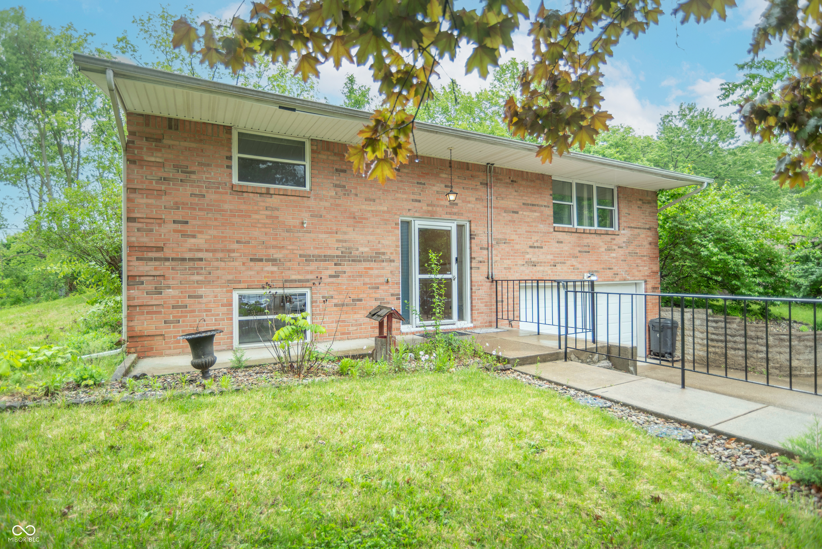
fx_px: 411
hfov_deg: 90.0
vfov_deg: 67.4
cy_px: 274
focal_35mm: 18
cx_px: 411
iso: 50
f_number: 3.5
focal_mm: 18
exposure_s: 1/60
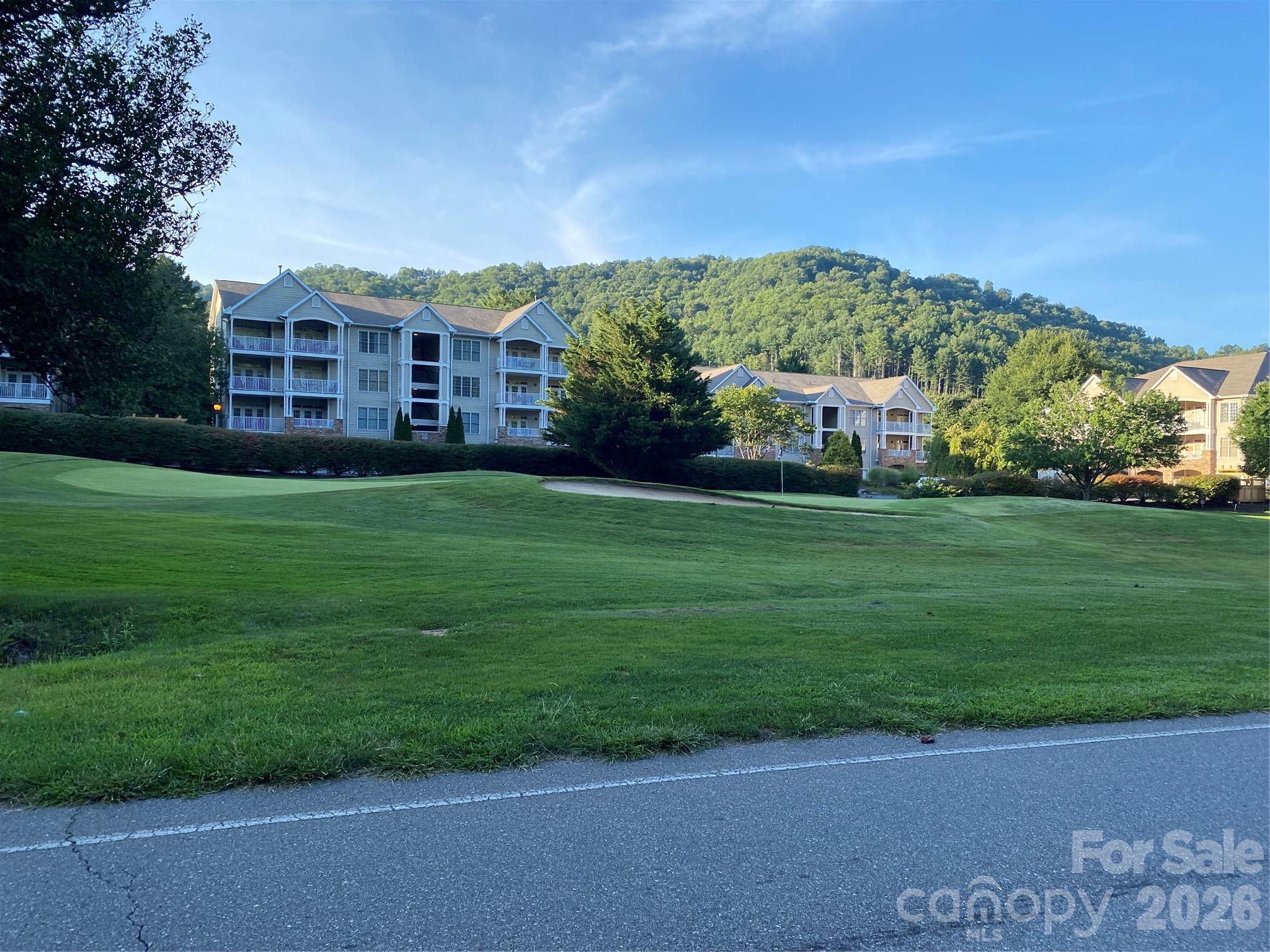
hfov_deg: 67.3
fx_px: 954
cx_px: 635
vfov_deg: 53.1
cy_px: 476
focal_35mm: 26
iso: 32
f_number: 1.8
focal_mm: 4.25
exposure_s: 1/839
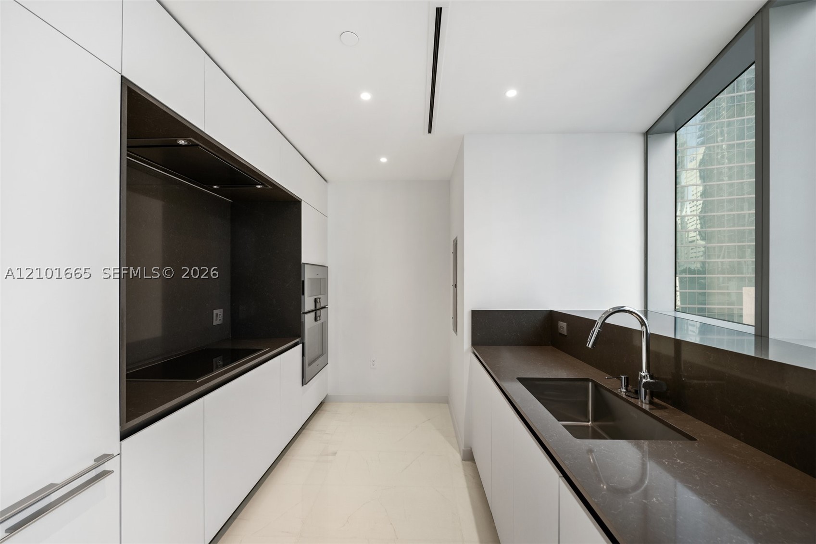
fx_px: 317
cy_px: 272
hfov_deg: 104.3
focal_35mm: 14
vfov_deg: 81.2
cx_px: 408
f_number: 7.1
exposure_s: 1/15
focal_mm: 14
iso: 320
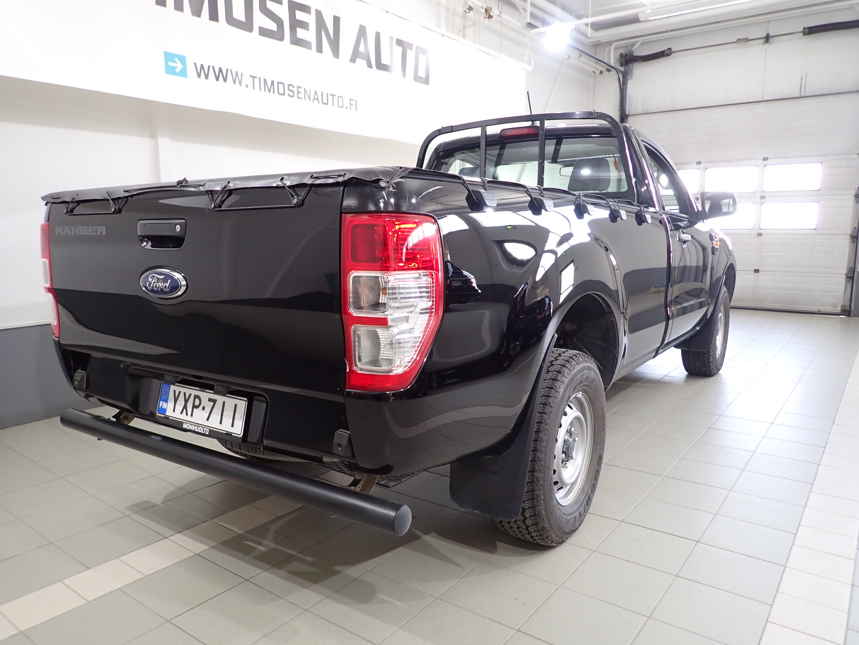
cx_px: 430
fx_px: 620
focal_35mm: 25
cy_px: 322
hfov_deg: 69.4
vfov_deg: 54.9
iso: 200
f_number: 2
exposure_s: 1/60
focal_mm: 4.5
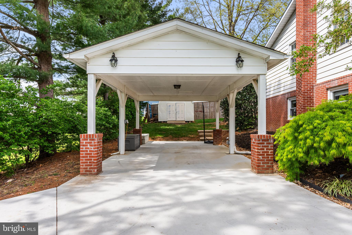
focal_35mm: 21
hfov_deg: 81.2
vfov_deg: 59.5
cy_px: 118
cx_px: 176
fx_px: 205
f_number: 9
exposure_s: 1/400
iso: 640
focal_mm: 14
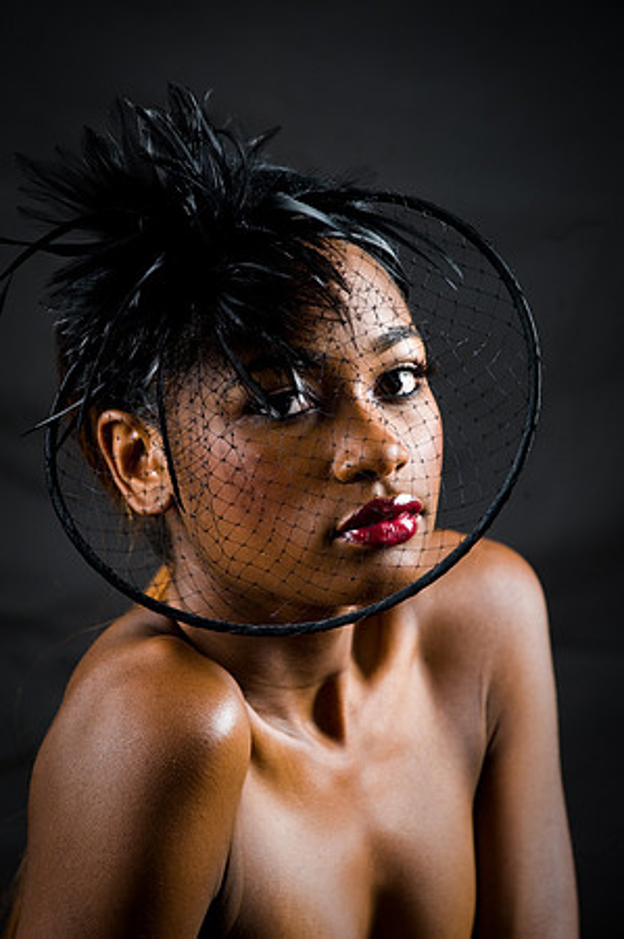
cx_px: 312
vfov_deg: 10.3
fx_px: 5212
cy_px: 470
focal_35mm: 200
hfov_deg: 6.9
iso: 320
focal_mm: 200
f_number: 5.6
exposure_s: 1/125
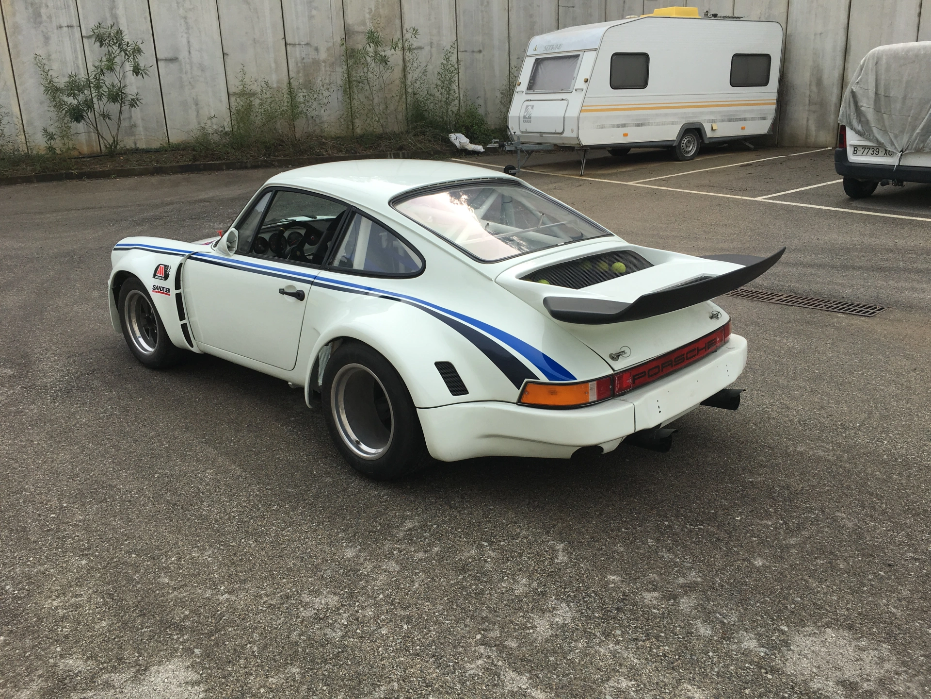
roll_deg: +1.3
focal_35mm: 29
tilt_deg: -16.9
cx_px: 466
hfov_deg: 61.7
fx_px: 780
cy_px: 350
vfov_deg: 48.2
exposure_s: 1/884
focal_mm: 4.15
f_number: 2.2
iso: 25
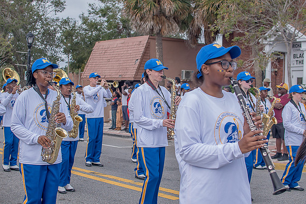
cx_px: 153
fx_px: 442
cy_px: 102
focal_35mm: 52
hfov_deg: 38.2
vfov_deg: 26.0
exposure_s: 1/500
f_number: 4
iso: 100
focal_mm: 35
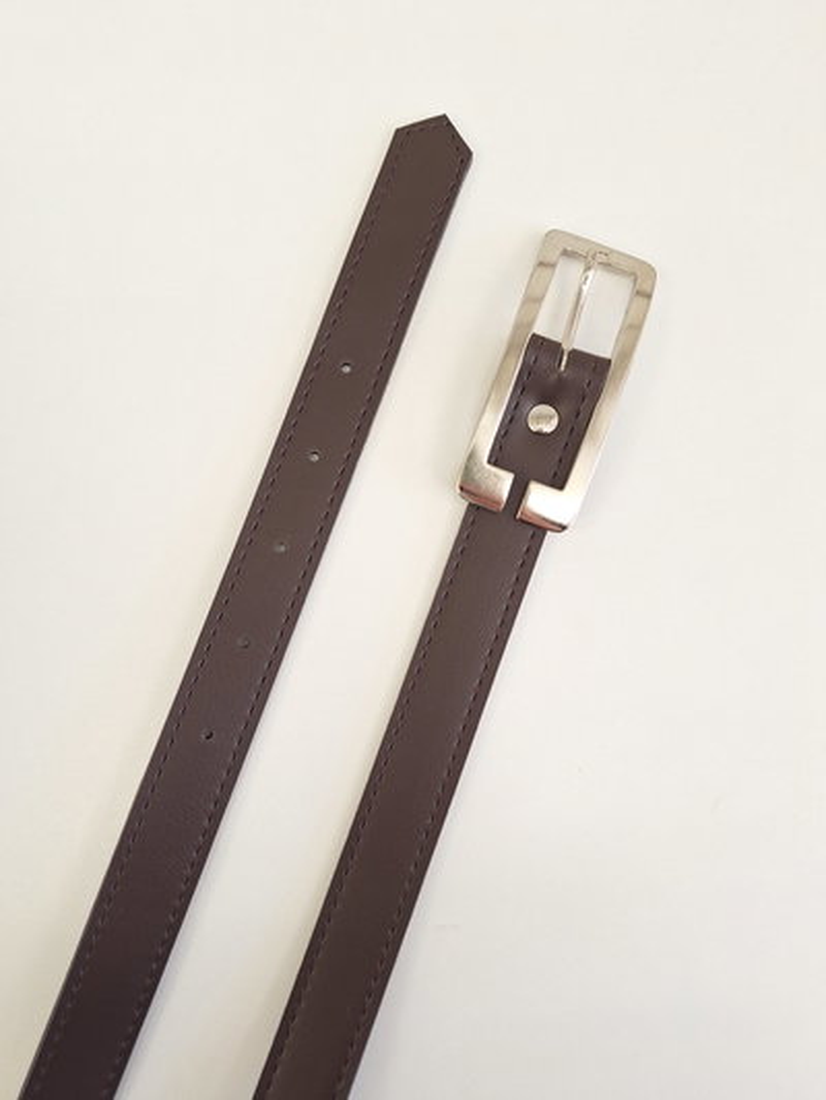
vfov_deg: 73.9
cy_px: 550
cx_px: 413
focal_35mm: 23
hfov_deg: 58.9
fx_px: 731
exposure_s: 1/50
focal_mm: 5.54
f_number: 1.8
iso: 64
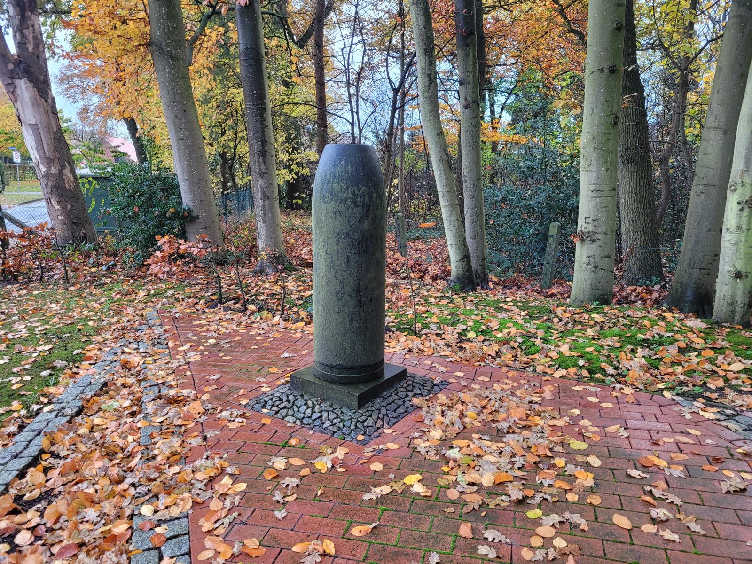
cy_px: 282
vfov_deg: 53.1
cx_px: 376
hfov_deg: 67.3
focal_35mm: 26
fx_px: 565
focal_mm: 5.4
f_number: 1.8
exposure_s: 1/100
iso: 160
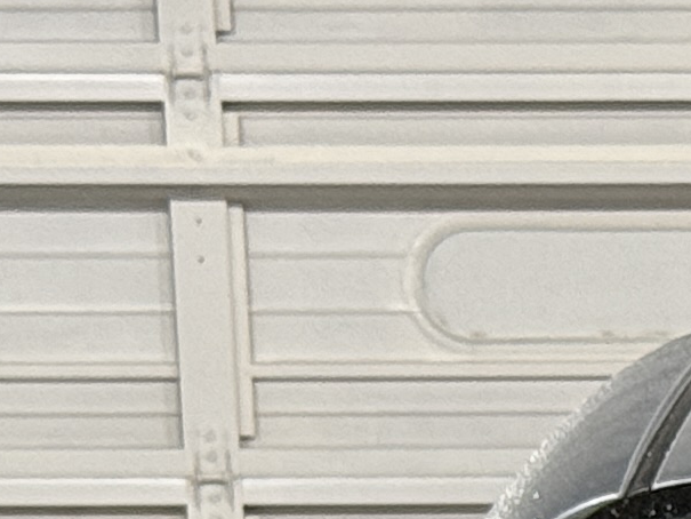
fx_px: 6389
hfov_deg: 6.0
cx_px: 1336
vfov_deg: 4.4
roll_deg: +0.4
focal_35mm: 320
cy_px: 1614
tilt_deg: -11.7
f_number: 1.78
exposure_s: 1/60
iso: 100
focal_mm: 6.76
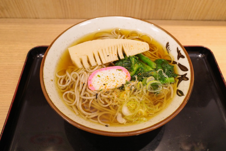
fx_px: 176
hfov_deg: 65.5
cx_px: 113
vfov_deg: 46.4
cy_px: 76
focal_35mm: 28
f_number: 5.6
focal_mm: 18.3
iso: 2000
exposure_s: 1/100
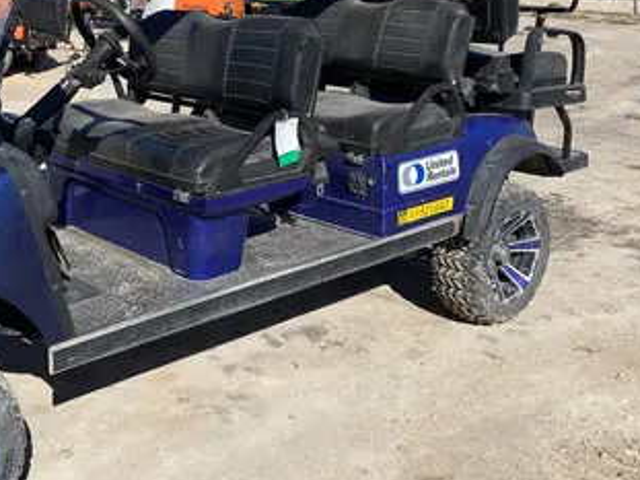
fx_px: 850
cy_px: 180
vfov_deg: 31.4
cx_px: 163
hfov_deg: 40.1
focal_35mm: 46
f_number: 1.8
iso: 32
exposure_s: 1/3846
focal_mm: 4.25
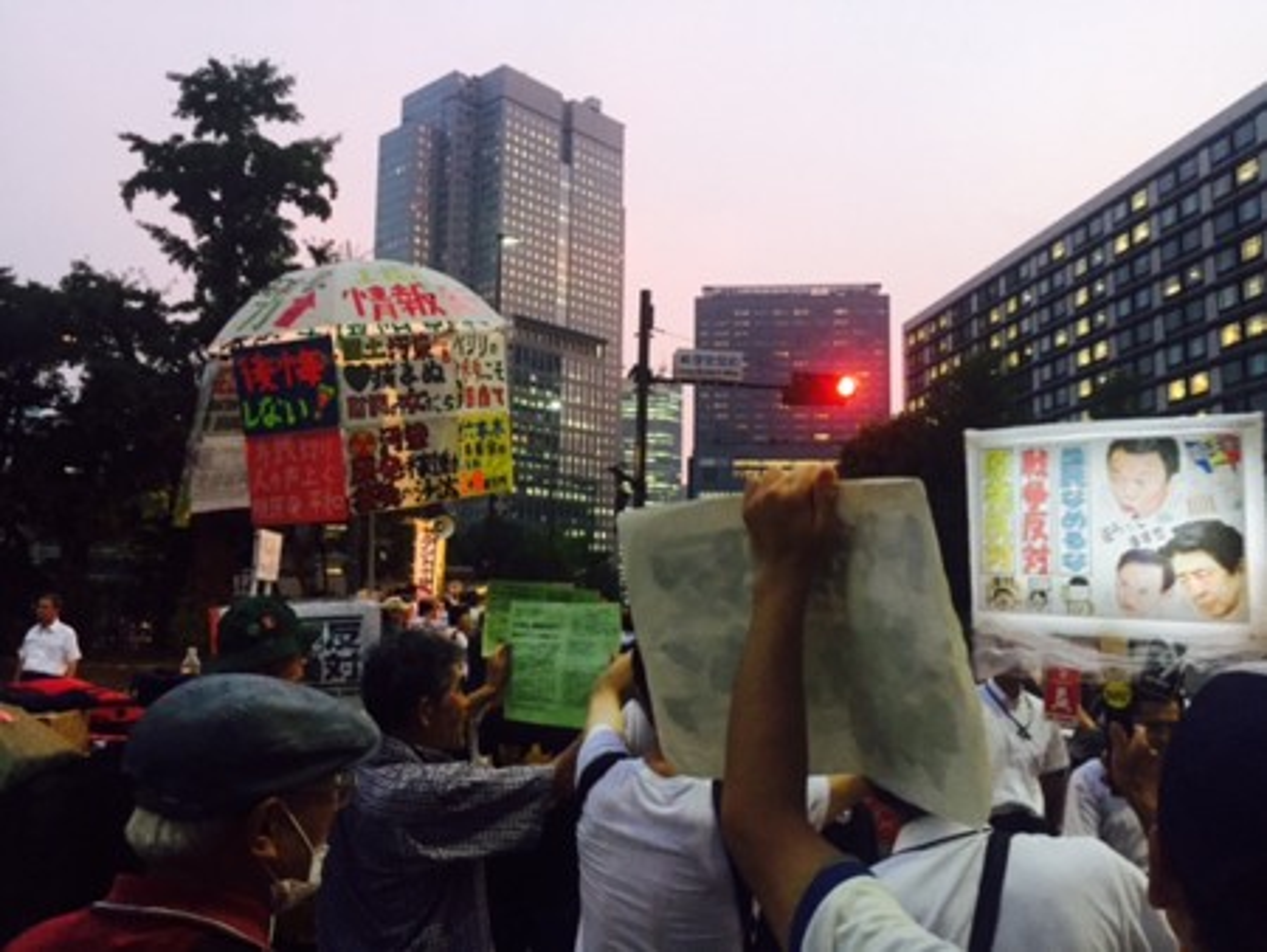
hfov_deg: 61.6
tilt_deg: +9.0
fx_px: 1062
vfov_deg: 48.3
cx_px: 634
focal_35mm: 29
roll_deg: -2.3
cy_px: 476
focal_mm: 4.15
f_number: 2.2
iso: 125
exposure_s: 1/30
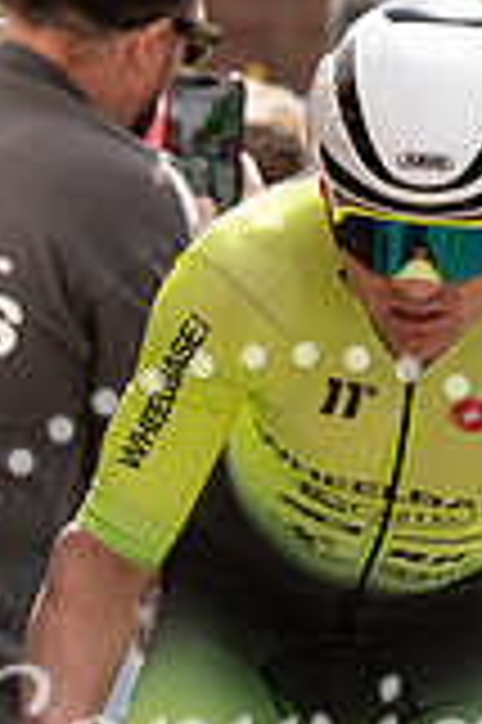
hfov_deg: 1.9
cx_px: 547
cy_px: 288
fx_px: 14691
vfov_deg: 2.8
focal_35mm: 730
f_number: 5
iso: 320
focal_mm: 159
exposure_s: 1/1000
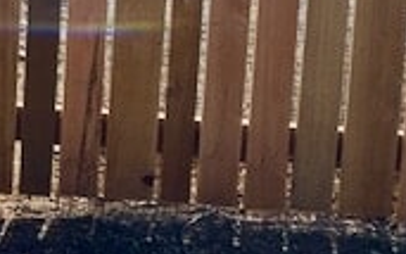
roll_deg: -0.9
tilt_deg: -8.8
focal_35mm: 103
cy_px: -183
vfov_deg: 11.9
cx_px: -235
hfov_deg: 17.7
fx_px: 1140
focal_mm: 4.25
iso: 32
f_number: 1.8
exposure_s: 1/2625
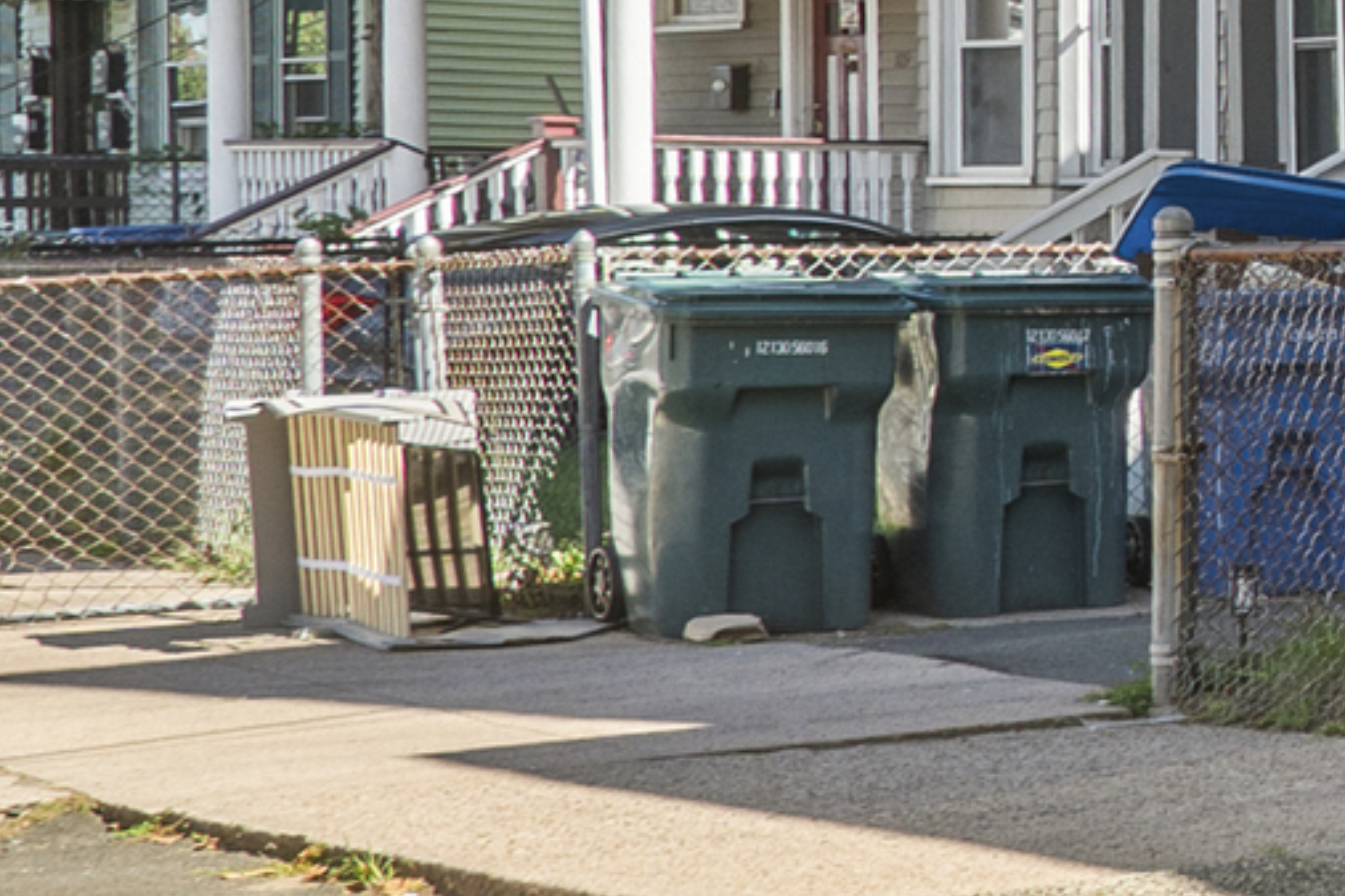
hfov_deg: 11.9
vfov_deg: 12.0
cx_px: 3884
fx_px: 3737
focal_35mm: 100
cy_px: -960
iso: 125
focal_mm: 11
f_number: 5
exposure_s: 1
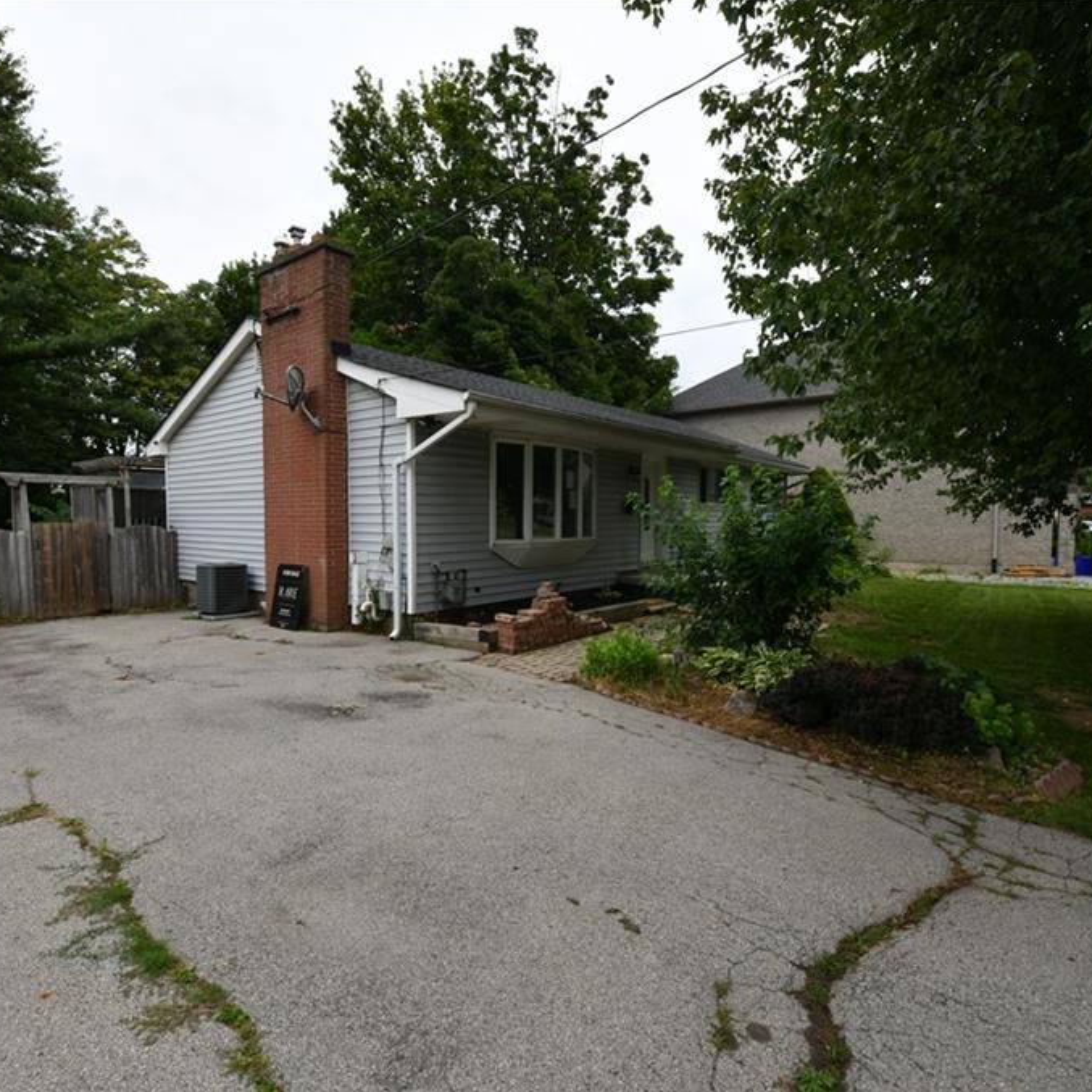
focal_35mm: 18
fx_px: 642
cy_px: 547
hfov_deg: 80.5
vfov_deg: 80.7
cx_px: 495
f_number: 22
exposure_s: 1/100
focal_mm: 14
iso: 1000
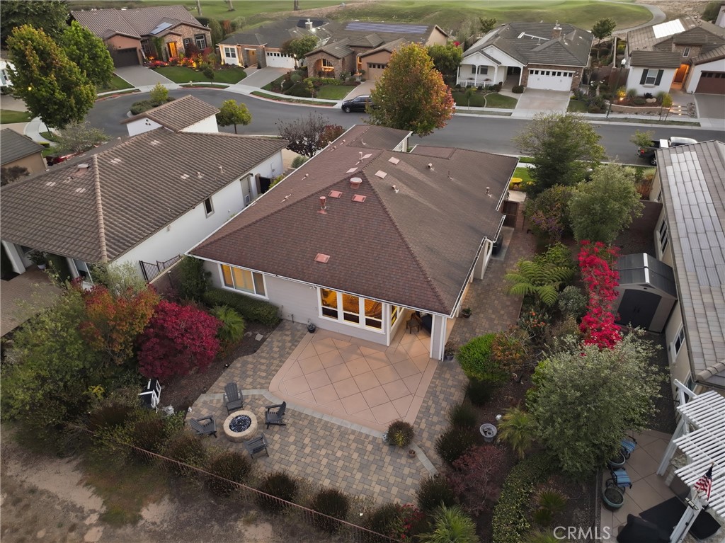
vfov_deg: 56.8
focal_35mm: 24
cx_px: 362
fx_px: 502
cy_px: 272
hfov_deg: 71.6
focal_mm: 12.3
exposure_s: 1/15
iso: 320
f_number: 2.8
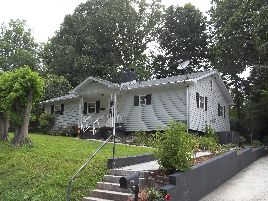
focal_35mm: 33
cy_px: 100
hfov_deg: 55.4
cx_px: 134
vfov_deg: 42.9
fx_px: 255
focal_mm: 5.9
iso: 64
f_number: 3.3
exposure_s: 1/250
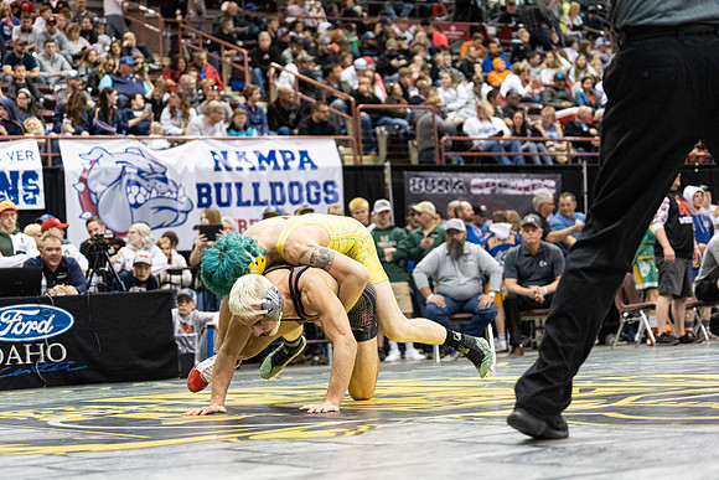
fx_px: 1658
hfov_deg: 24.5
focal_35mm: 83
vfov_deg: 16.5
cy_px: 240
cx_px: 360
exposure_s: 1/500
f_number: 4
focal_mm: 83
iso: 10000
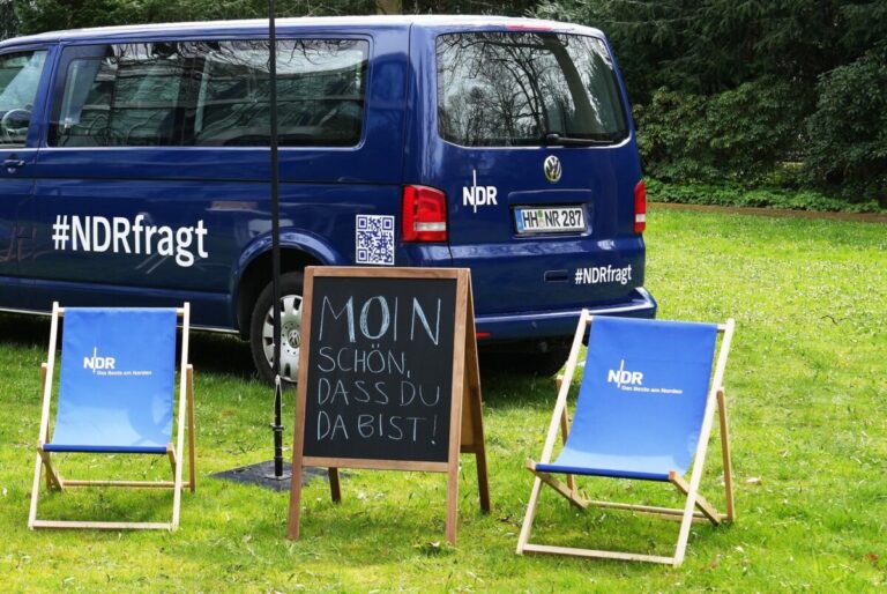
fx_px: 1283
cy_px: 297
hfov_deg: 38.1
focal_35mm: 52
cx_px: 444
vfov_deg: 26.1
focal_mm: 52
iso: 250
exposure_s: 1/200
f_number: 7.1
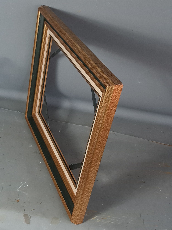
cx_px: 86
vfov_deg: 67.3
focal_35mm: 26
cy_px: 115
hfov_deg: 53.1
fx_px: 172
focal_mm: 5.4
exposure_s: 1/100
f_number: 1.8
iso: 100
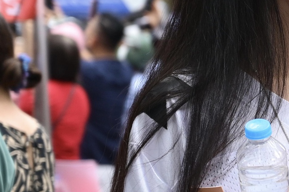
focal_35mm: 198
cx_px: 421
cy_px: 120
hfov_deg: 10.1
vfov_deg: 6.9
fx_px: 1589
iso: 800
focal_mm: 63
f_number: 4
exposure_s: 1/1000
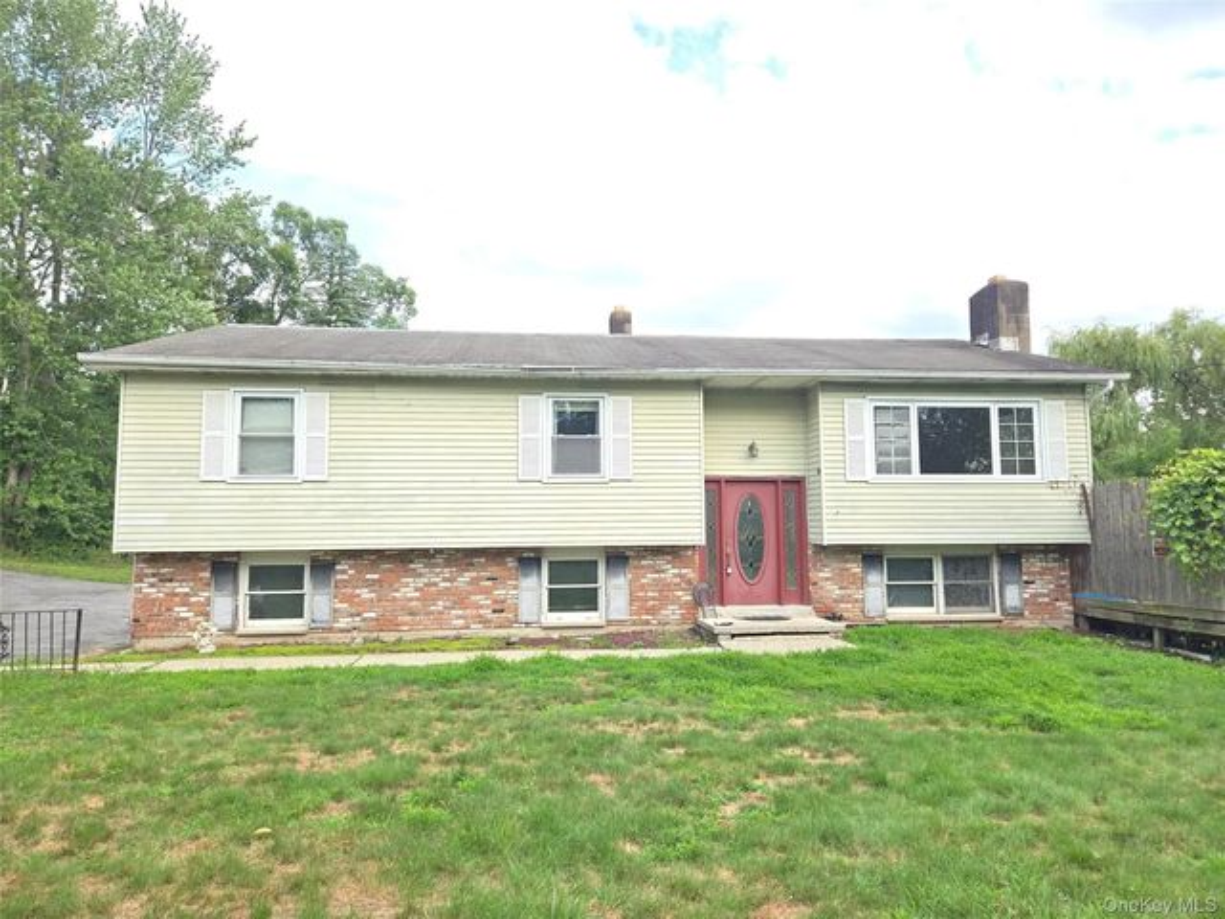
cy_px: 460
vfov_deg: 58.9
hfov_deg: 73.9
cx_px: 612
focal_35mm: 23
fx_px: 814
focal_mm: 5.4
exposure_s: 1/275
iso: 25
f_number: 1.8
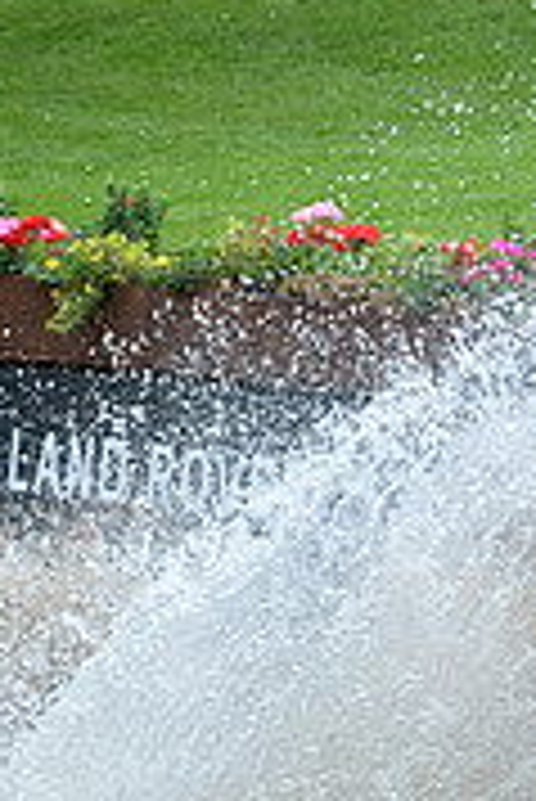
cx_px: 1117
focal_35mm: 325
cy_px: 122
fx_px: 7244
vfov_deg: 6.3
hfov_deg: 4.2
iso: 2000
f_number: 9
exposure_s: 1/1000
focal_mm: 100
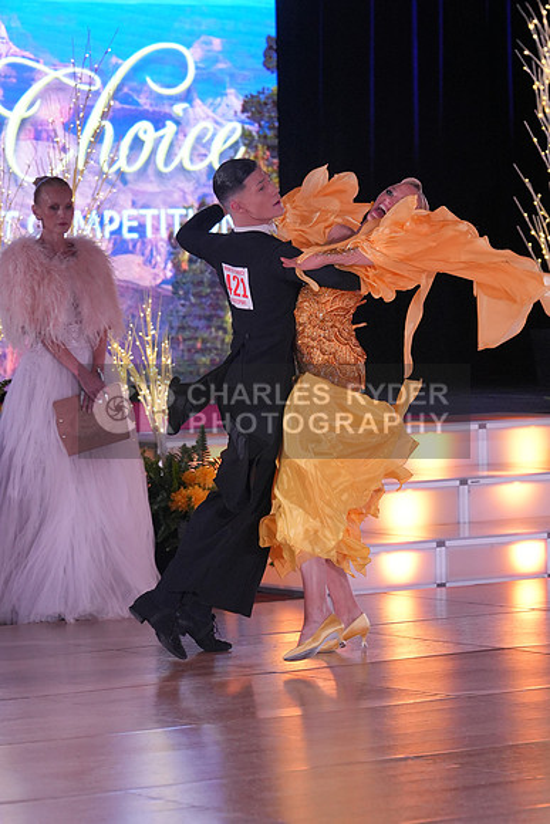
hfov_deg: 8.3
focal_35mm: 166
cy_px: 412
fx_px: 3802
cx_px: 275
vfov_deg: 12.4
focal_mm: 111
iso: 1600
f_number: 4
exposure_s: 1/400
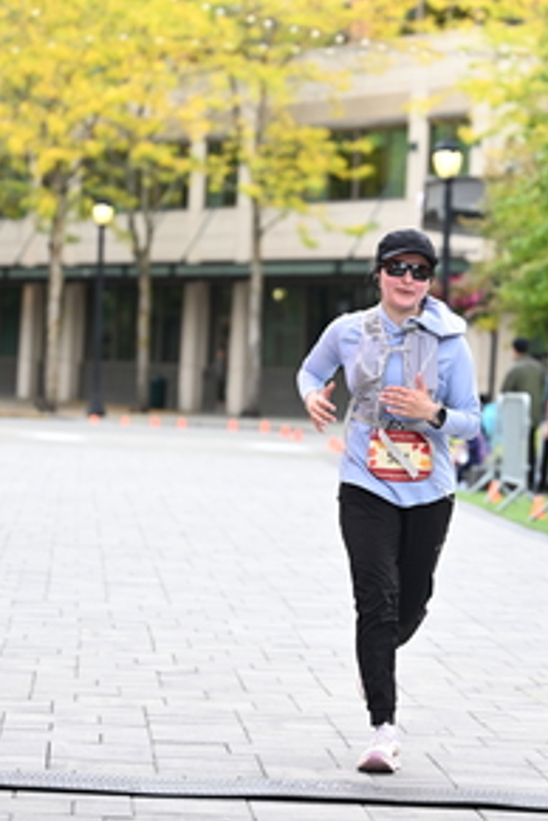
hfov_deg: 8.7
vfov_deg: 13.1
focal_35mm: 157
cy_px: 313
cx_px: 436
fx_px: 3585
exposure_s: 1/1600
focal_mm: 83
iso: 640
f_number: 2.8
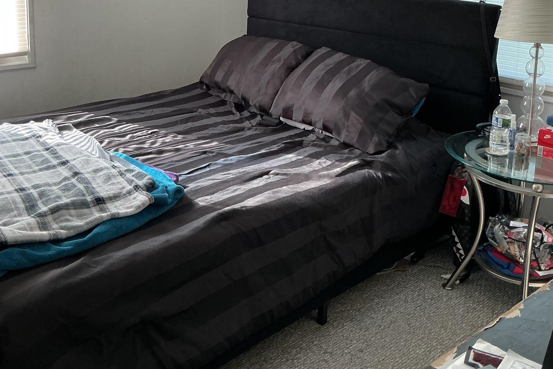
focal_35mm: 41
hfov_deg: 47.4
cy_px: 46
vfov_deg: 31.3
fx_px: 630
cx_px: 277
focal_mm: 3
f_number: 1.8
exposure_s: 1/60
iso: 64
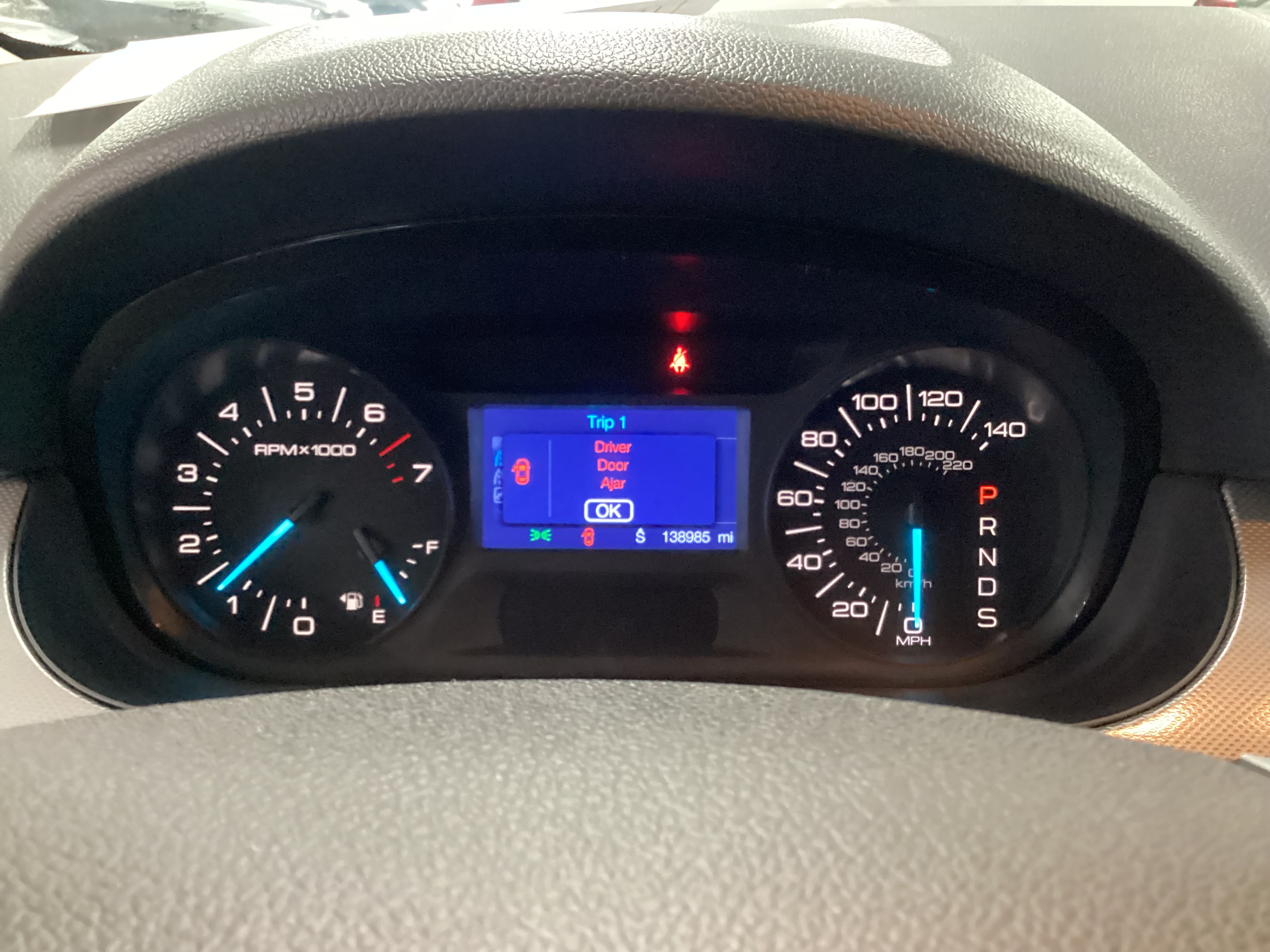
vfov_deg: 45.4
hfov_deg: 58.4
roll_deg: -1.1
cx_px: 635
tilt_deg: -26.7
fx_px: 1137
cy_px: 476
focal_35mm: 31
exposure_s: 1/17
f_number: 2.4
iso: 800
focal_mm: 3.3
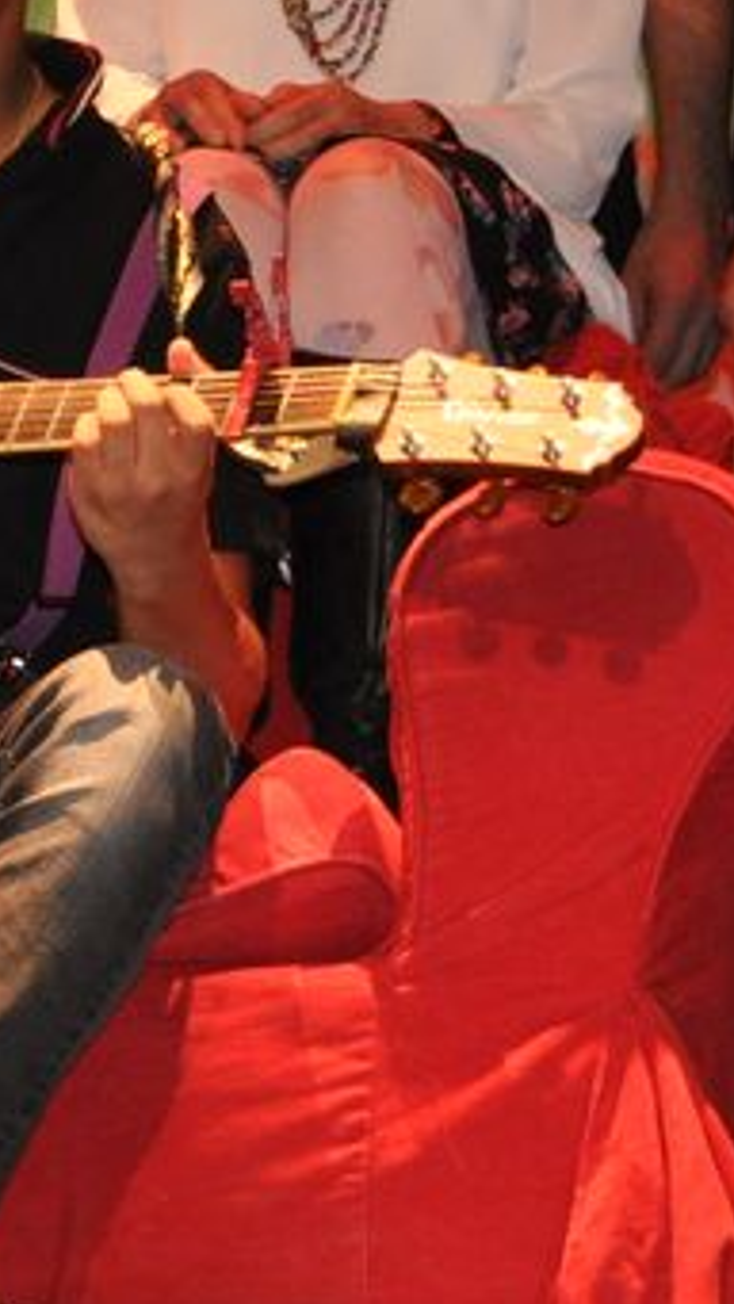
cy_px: 317
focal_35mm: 153
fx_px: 5290
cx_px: -291
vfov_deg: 14.0
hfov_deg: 7.8
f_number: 4
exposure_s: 1/60
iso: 800
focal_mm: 26
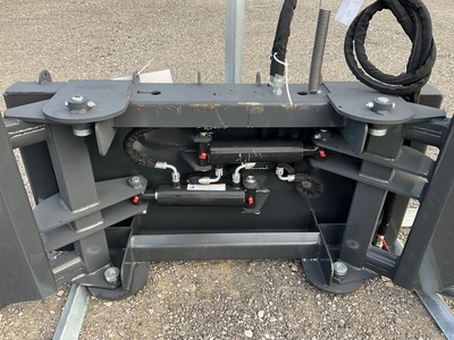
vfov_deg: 48.2
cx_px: 227
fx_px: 380
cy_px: 170
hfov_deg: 61.7
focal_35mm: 29
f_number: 1.8
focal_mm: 3
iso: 32
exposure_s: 1/122
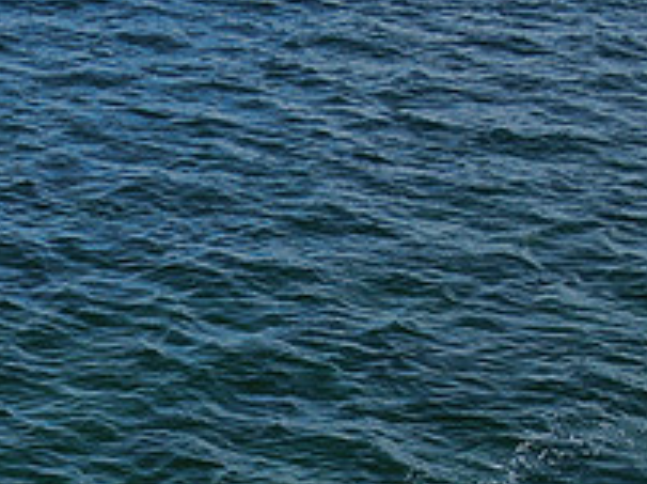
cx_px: -77
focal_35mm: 138
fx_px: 2576
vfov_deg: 10.7
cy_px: 434
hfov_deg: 14.0
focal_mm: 8.6
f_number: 3.8
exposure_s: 1/800
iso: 100
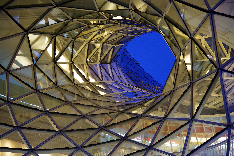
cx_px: 117
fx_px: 683
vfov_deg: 13.1
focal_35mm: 105
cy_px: 78
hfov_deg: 19.4
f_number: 5.6
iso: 800
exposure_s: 1/15
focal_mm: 105
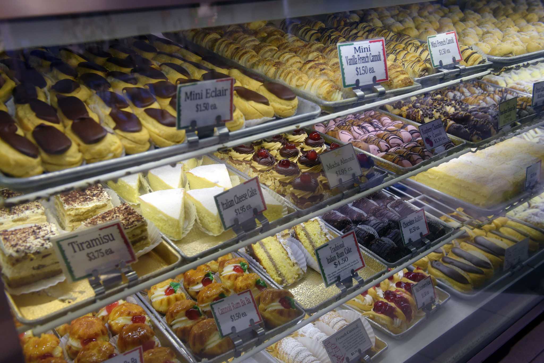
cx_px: 272
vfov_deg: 37.9
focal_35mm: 35
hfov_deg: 54.4
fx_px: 529
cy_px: 182
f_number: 4
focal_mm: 35
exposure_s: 1/200
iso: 1250
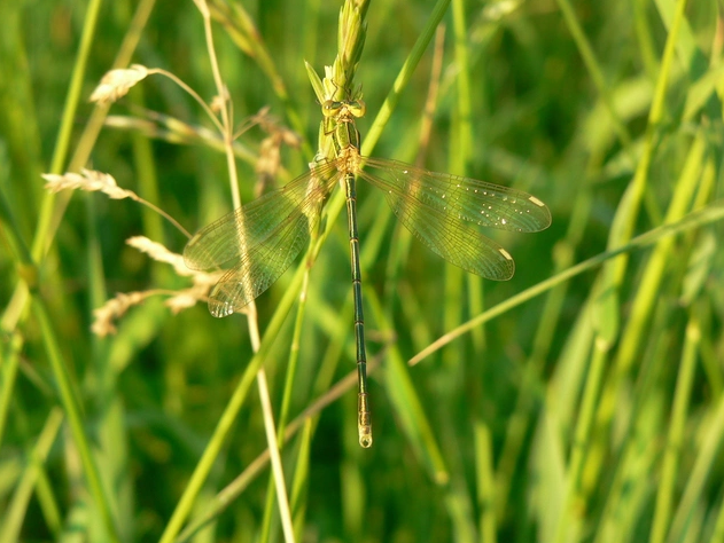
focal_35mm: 74
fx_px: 1549
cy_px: 272
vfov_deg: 19.9
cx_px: 366
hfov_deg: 26.3
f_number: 4
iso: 80
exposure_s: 1/160
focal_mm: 12.1
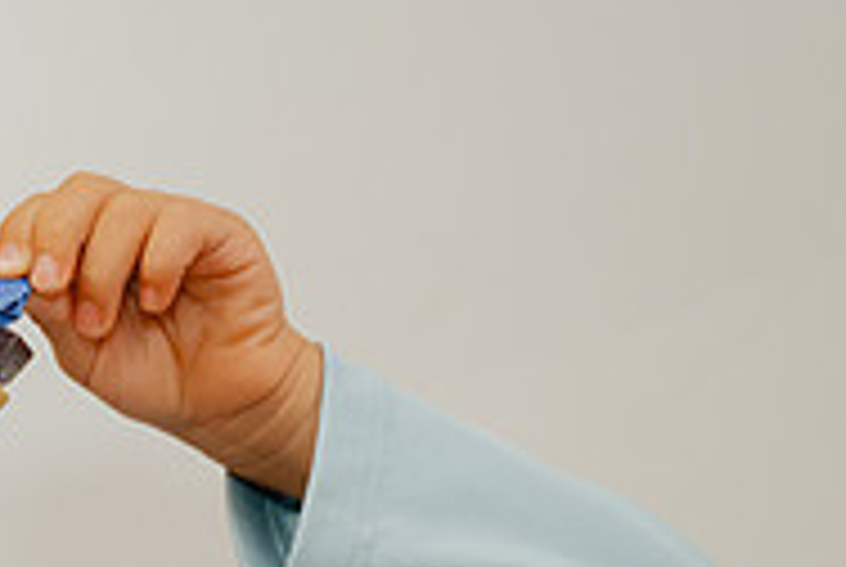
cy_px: 457
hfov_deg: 10.5
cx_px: -220
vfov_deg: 7.2
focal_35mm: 191
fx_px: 4496
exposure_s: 1/200
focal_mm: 62
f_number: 2.8
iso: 1000
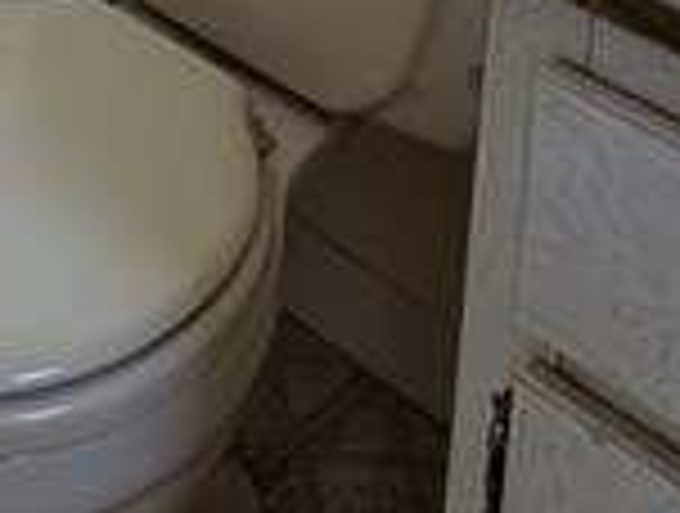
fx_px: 1595
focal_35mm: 81
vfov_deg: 13.0
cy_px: -774
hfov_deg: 22.1
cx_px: -151
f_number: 1.95
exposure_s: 1/40.8
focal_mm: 2.23
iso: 94
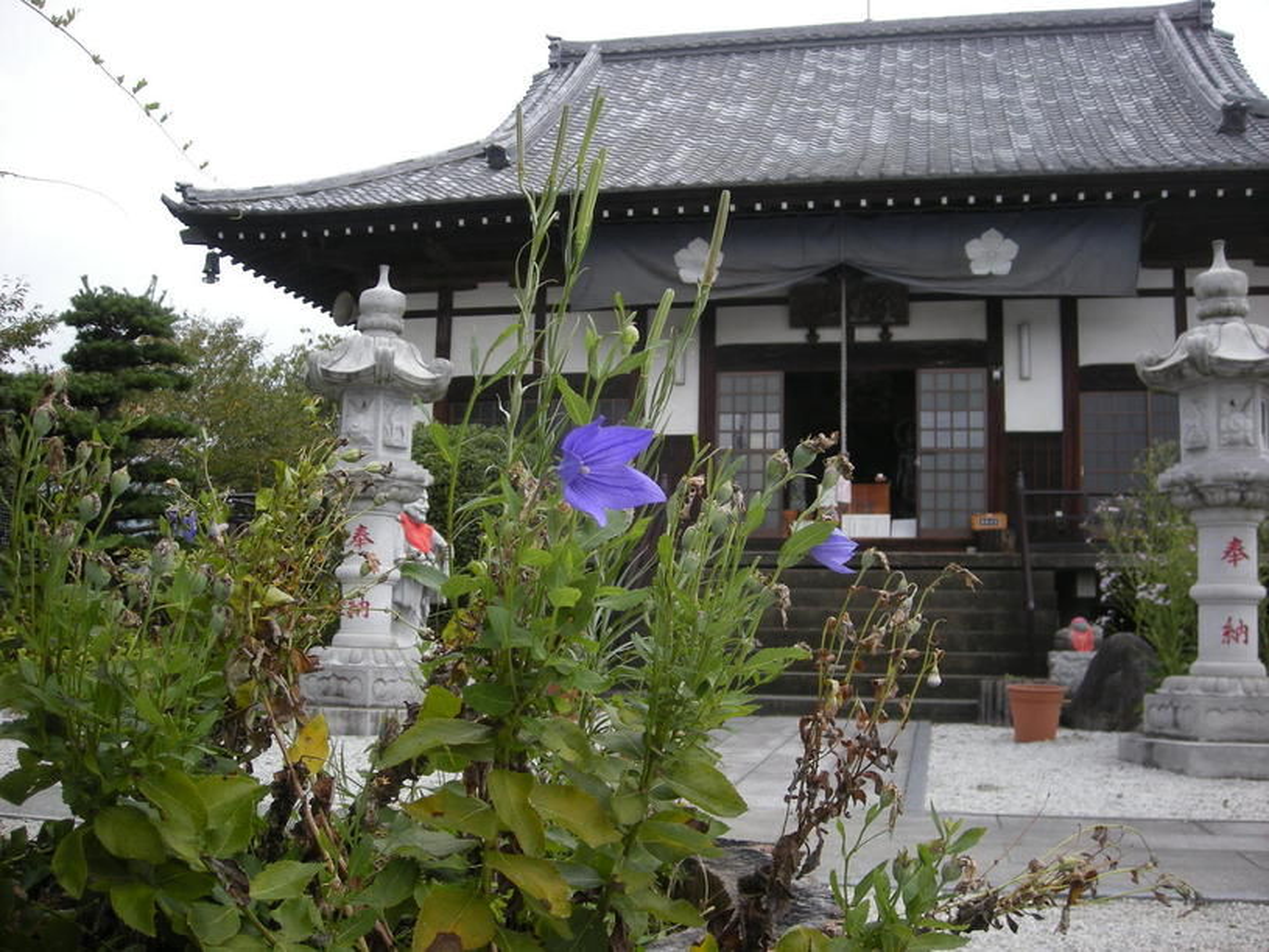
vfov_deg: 40.7
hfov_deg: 52.6
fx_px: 1283
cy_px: 476
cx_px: 634
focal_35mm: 35
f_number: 2.8
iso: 64
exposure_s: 1/502
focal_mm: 5.7
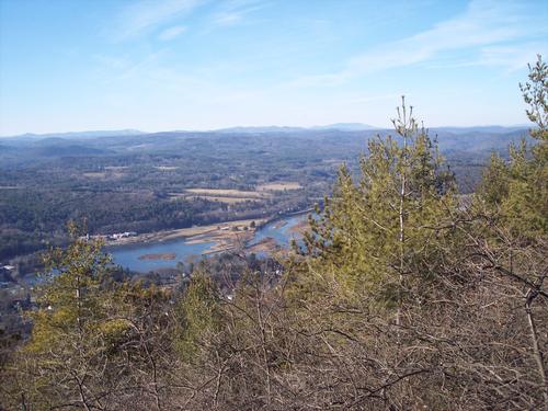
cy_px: 206
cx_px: 274
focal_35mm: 39
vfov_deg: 36.8
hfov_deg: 47.9
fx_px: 617
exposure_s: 1/500
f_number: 4
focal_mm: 8
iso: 100
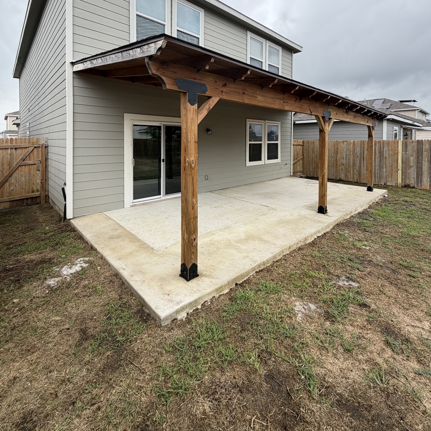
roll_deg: -0.4
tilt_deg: -1.3
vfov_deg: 81.3
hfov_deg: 83.9
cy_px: 146
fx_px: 239
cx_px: 221
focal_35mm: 17
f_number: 2.2
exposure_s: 1/502
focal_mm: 2.22
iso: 40
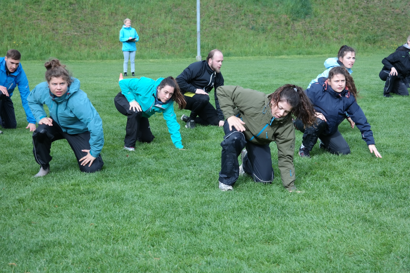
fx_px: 911
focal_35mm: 80
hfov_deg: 25.4
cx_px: 205
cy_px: 136
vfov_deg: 17.1
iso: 200
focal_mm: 52
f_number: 6.3
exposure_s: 1/160
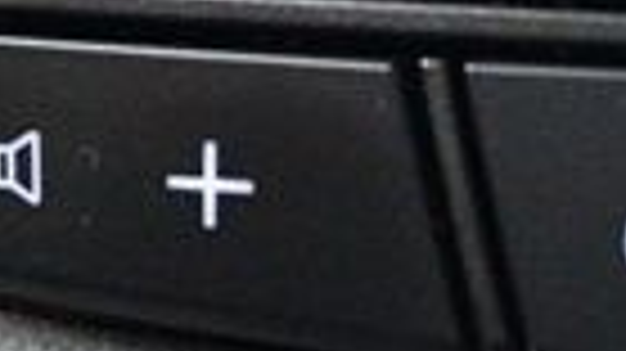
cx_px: 212
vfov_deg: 4.8
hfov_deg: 8.6
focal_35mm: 250
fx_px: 4147
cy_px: -274
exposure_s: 1/60
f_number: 5
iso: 9000
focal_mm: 35
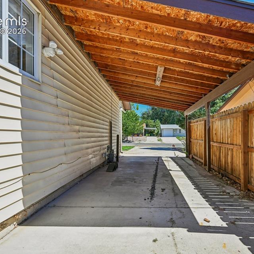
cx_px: 153
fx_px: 158
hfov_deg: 76.8
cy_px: 134
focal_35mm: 19
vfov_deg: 77.6
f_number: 9
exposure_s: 1/50
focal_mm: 14
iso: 64
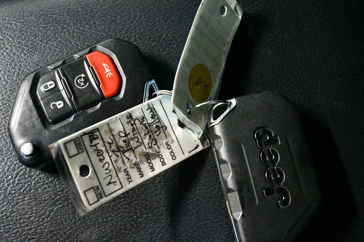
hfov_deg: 40.4
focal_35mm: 49
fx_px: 495
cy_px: 113
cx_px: 174
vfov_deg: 27.5
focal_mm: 29
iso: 12800
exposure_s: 1/40
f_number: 4.5
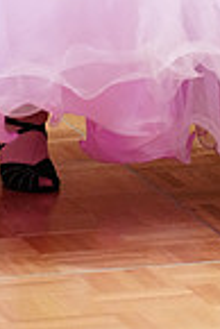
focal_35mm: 460
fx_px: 4206
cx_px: 287
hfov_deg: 3.0
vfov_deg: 4.4
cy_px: -327
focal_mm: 115
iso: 4000
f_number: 2.8
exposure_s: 1/320
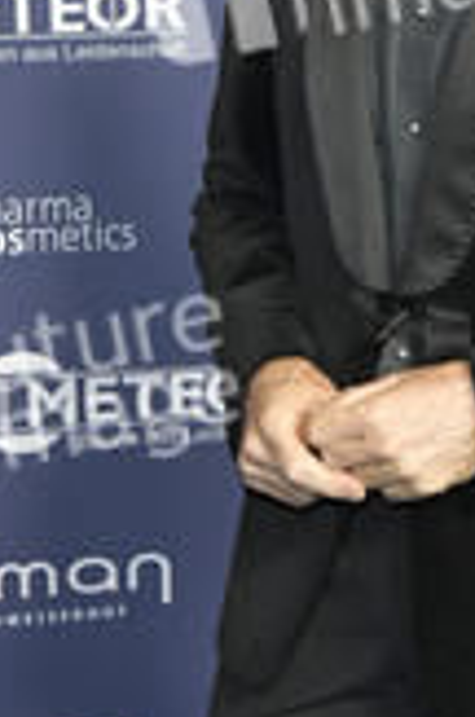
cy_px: 180
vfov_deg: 16.6
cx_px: 493
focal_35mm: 123
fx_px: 2445
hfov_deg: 11.0
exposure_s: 1/200
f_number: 6.3
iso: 2000
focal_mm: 50
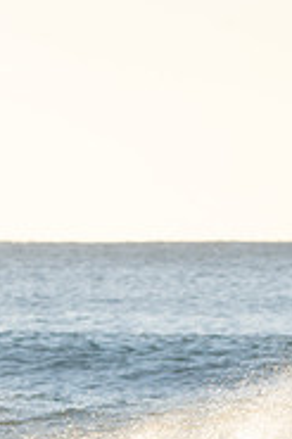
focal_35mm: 942
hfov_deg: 1.5
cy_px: 454
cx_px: -230
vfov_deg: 2.2
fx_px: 11482
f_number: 5.6
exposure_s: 1/800
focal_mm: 200
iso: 220
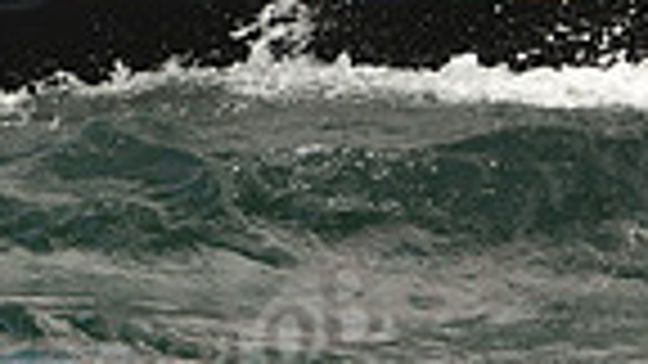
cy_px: -312
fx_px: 10842
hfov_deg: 3.4
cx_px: -198
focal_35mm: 631
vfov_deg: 1.9
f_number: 11
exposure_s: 1/800
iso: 320
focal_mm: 150
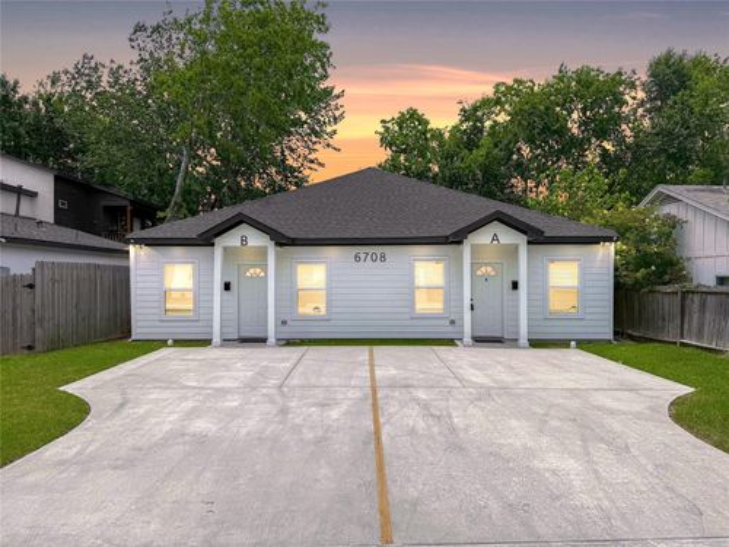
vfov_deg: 56.8
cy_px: 274
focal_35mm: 24
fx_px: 505
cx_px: 364
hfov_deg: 71.6
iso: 80
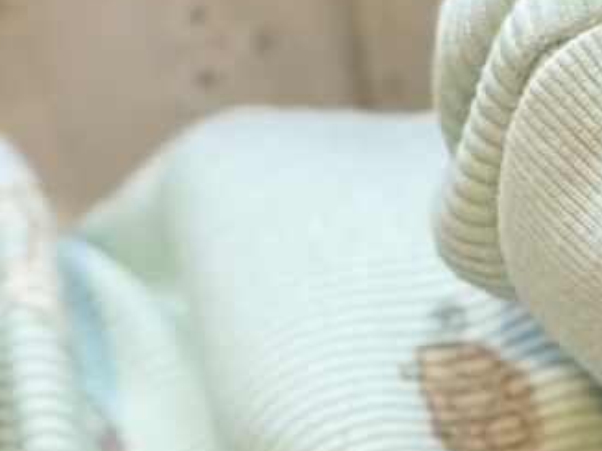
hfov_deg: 5.2
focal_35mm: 377
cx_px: 678
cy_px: 804
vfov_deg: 3.9
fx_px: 6552
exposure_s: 1/60
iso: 64
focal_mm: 6.76
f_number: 1.78
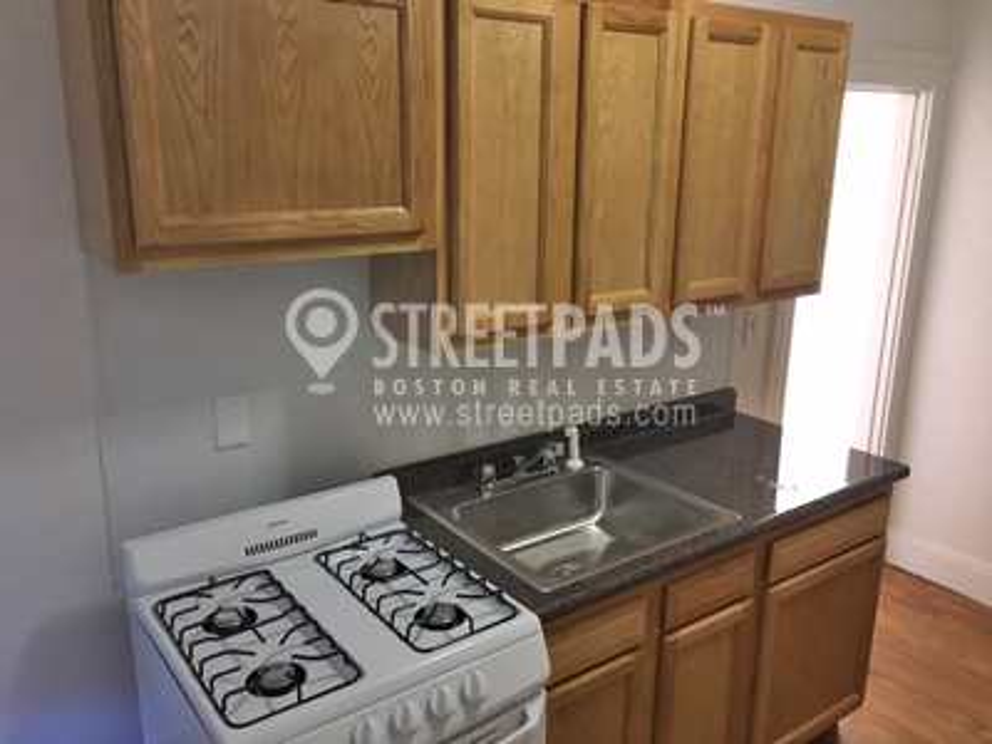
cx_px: 496
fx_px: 831
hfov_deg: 61.7
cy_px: 372
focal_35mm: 29
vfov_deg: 48.2
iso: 200
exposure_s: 1/30
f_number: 2.2
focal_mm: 4.15
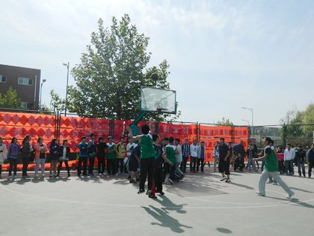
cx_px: 157
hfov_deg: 52.6
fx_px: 317
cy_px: 118
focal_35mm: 35
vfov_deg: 40.7
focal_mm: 6.2
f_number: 9.4
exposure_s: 1/250
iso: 80
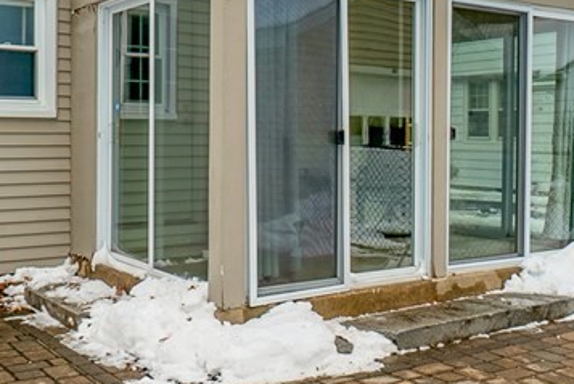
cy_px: 154
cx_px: 309
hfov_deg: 45.3
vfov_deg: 31.2
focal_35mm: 43
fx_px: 686
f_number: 10
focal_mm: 10
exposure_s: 1/500
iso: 160
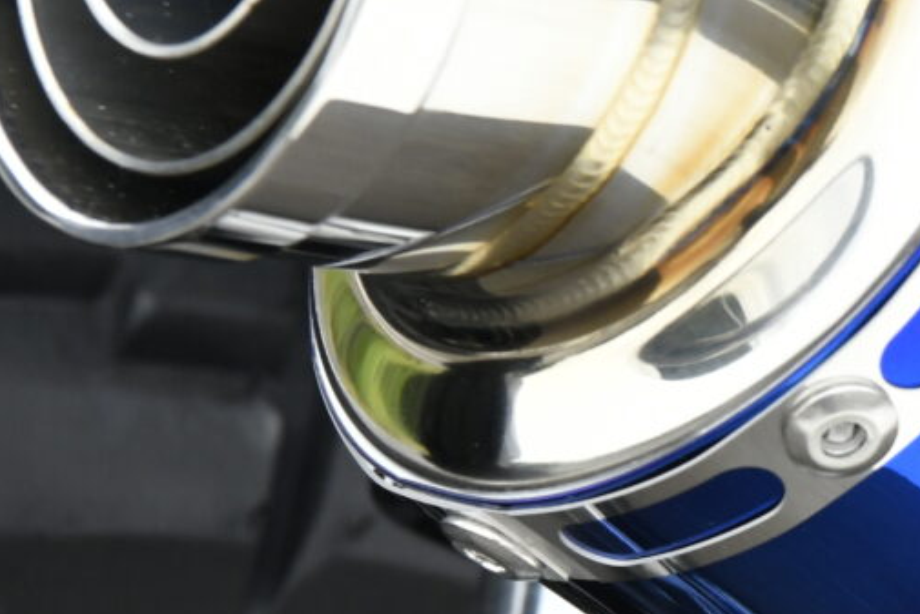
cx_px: 1379
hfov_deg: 7.3
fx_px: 7080
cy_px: 498
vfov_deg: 5.0
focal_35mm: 277
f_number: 10
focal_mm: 70
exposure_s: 1/400
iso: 800
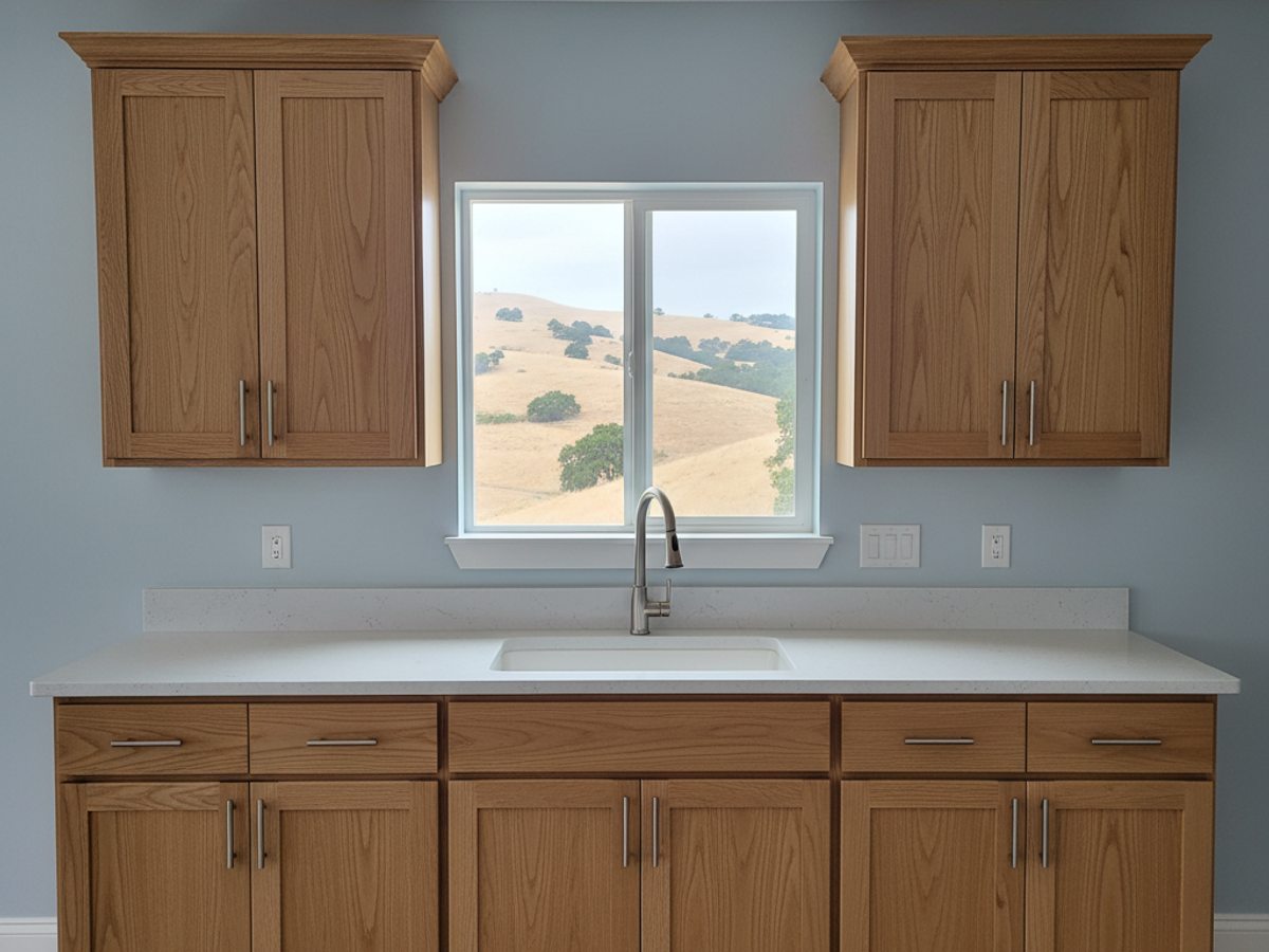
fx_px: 880
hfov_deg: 71.6
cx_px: 634
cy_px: 476
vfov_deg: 56.8
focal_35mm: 24
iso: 295
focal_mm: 6.8
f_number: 1.78
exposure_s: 1/1518
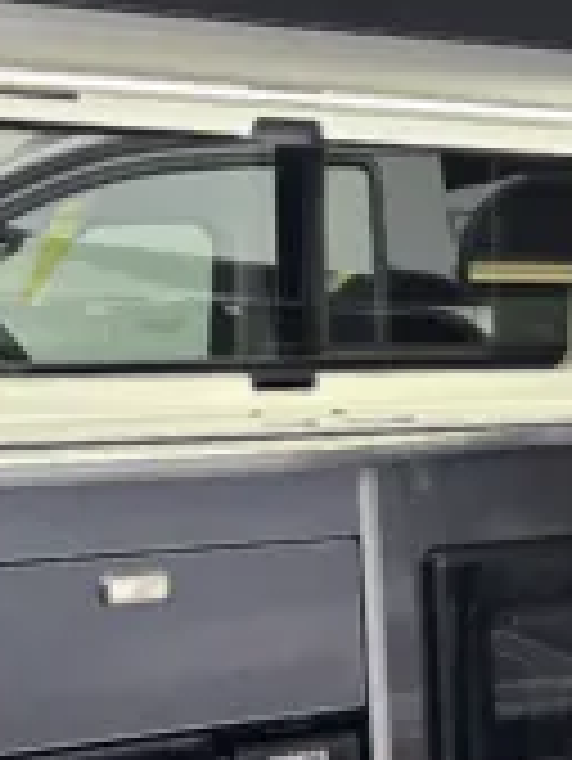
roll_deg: +0.0
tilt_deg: -6.2
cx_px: 887
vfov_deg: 25.1
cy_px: 537
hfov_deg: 17.1
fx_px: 1694
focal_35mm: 77
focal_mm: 5.96
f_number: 1.6
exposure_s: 1/50
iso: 160
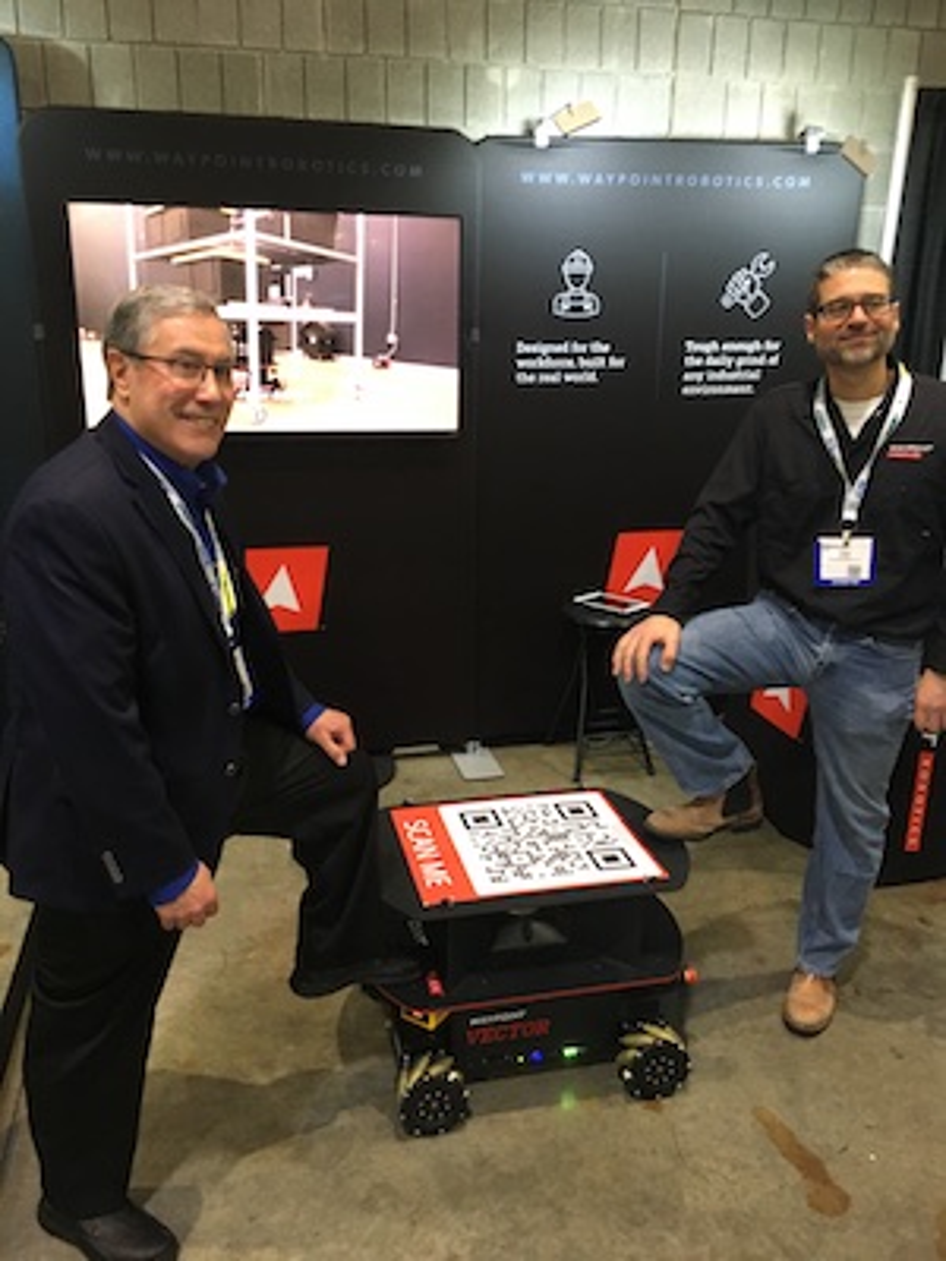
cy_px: 630
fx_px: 1057
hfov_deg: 48.2
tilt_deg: -16.4
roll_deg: -0.2
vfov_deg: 61.7
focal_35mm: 29
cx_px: 473
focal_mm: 4.15
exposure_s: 1/30
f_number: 2.2
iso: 160
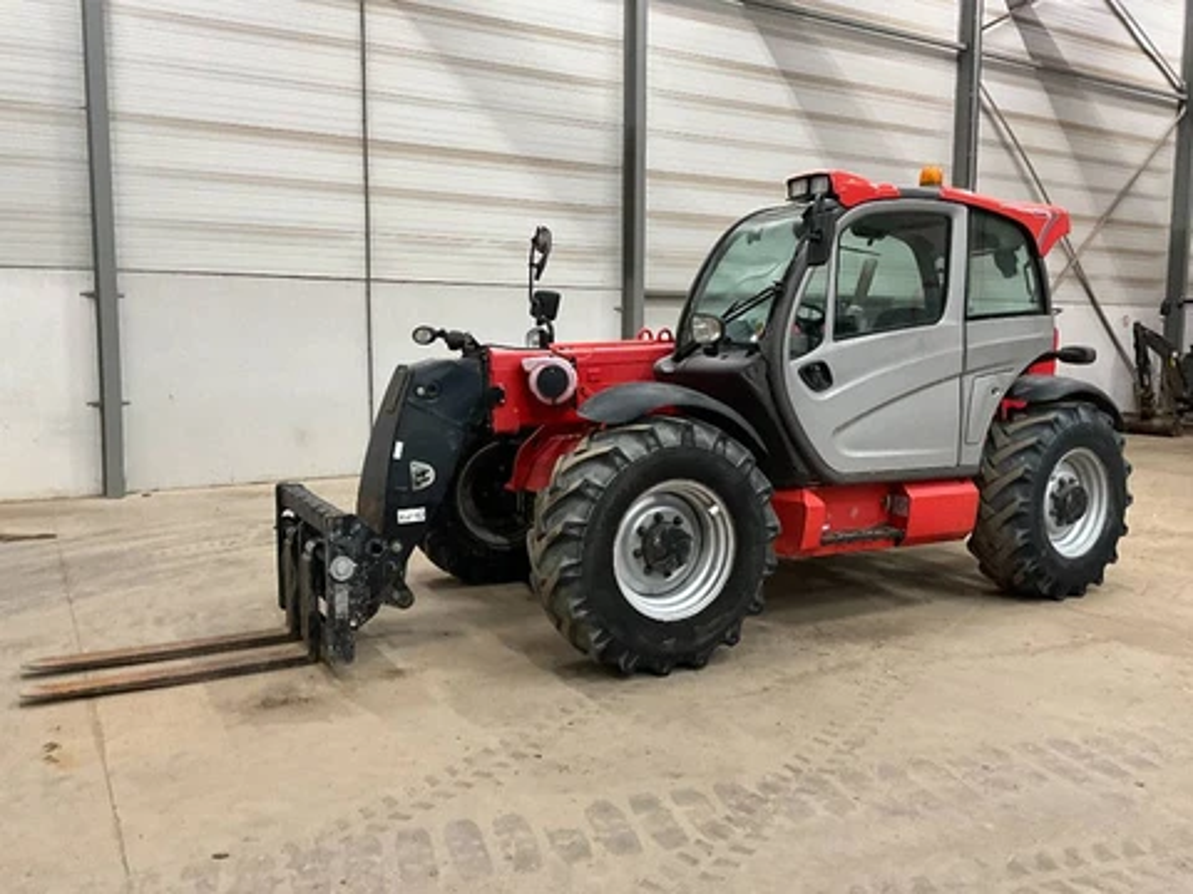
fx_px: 999
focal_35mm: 29
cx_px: 596
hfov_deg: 61.7
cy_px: 447
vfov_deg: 48.2
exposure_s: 1/60
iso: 250
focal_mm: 3
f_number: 1.8
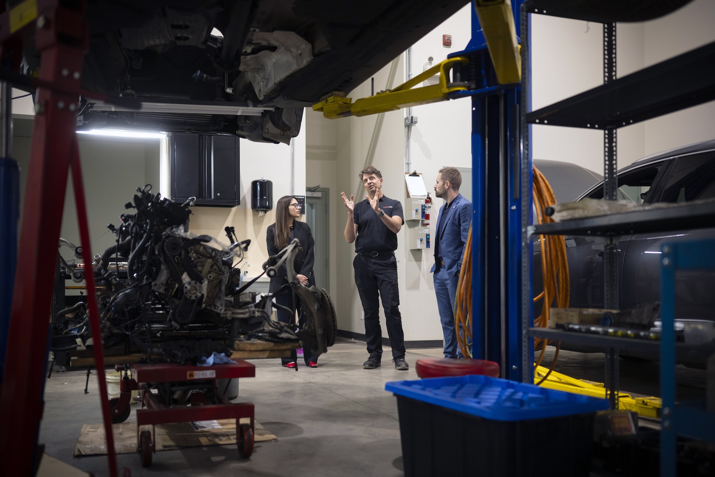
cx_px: 358
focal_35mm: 35
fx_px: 695
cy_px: 238
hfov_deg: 54.4
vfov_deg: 37.8
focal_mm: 35
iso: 800
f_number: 2
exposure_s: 1/200
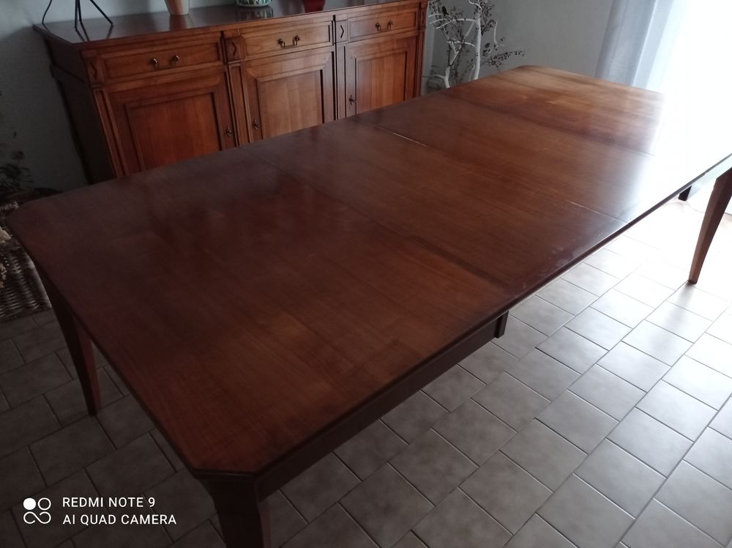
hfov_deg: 63.5
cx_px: 366
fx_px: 592
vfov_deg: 49.7
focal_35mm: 28
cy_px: 274
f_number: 1.79
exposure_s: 1/20
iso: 863
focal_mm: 4.7
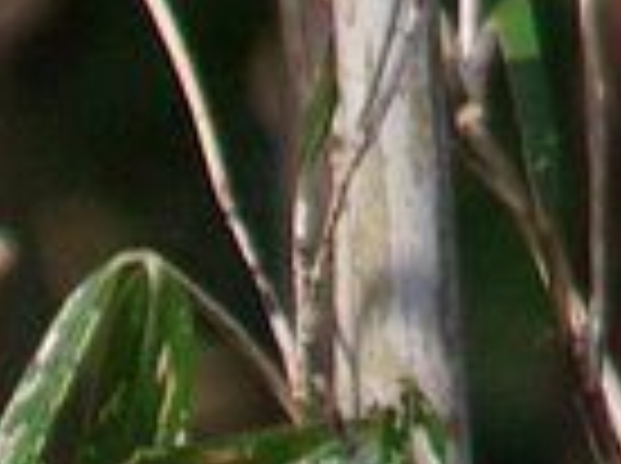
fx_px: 95972
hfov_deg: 0.4
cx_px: -950
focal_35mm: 5359
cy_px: 1387
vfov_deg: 0.3
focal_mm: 500
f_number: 6.3
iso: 400
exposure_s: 1/350
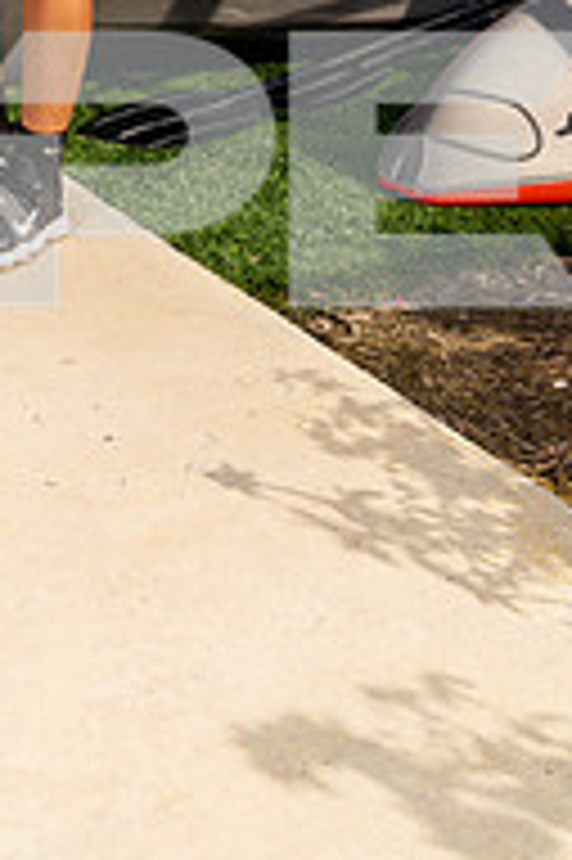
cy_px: -144
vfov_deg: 29.6
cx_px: -68
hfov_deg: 21.7
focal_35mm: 59
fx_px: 1409
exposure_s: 1/320
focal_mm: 25
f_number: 9
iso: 100
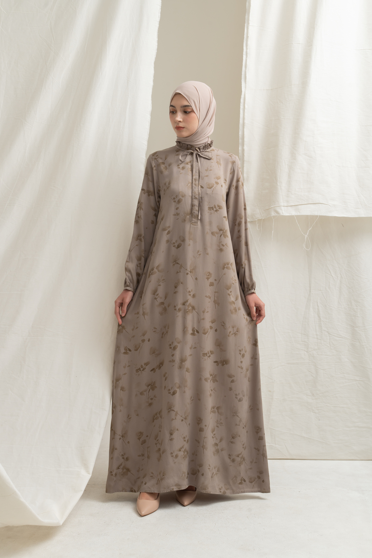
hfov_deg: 28.6
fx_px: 728
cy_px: 279
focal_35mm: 47
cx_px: 186
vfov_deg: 41.9
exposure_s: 1/160
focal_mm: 47
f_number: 11
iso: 100
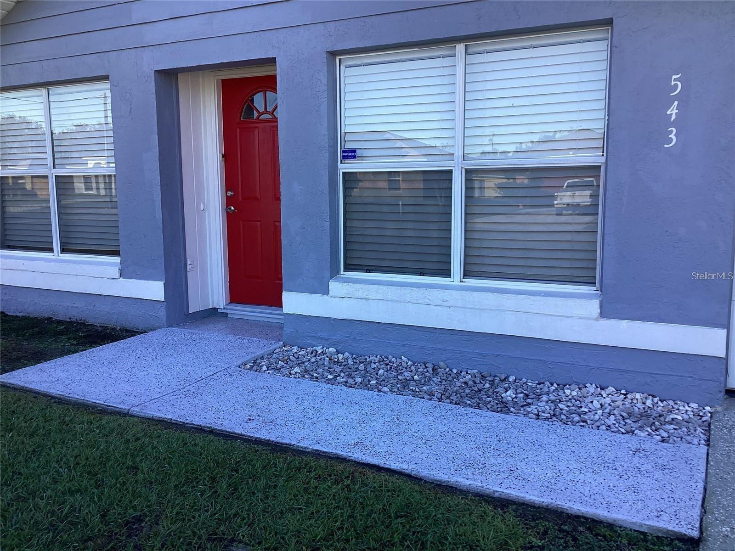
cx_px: 368
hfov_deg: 58.4
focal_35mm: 31
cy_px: 276
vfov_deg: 45.4
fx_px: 658
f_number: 2.4
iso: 25
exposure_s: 1/278
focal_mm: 3.3
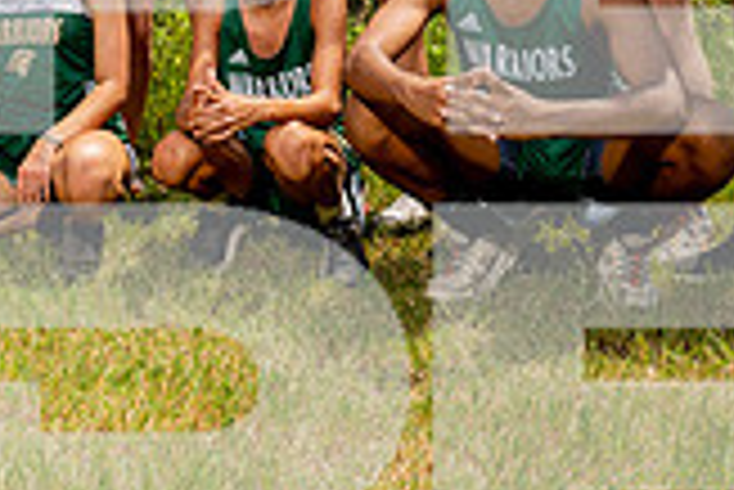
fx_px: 1571
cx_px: -226
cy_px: -114
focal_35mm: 77
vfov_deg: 16.9
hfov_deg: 23.2
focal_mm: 20
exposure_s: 1/640
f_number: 5.6
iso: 100
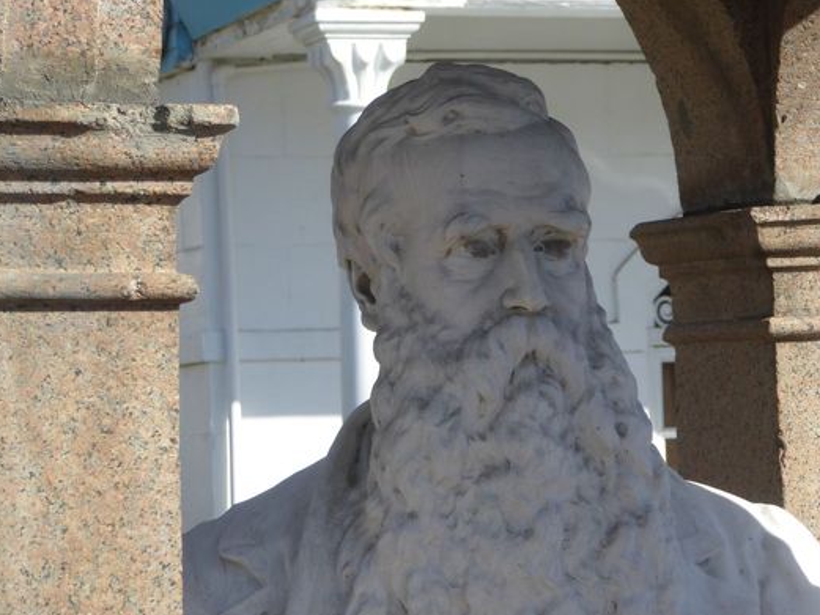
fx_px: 4620
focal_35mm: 195
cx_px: 519
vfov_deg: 7.6
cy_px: 318
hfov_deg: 10.1
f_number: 5.1
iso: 80
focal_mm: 20.6
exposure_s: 1/320
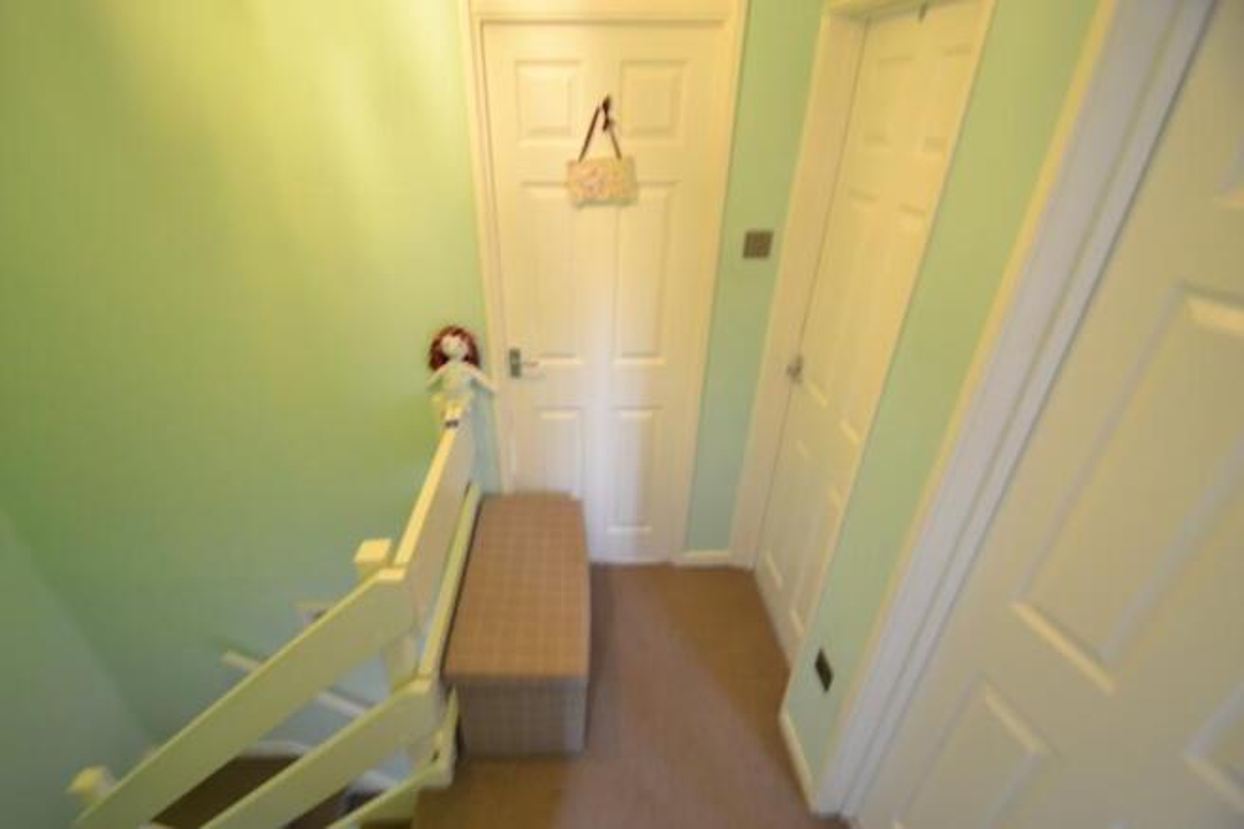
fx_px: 518
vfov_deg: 77.3
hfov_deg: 100.4
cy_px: 414
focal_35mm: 15
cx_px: 622
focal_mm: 10
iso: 100
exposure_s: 1/2
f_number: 3.5
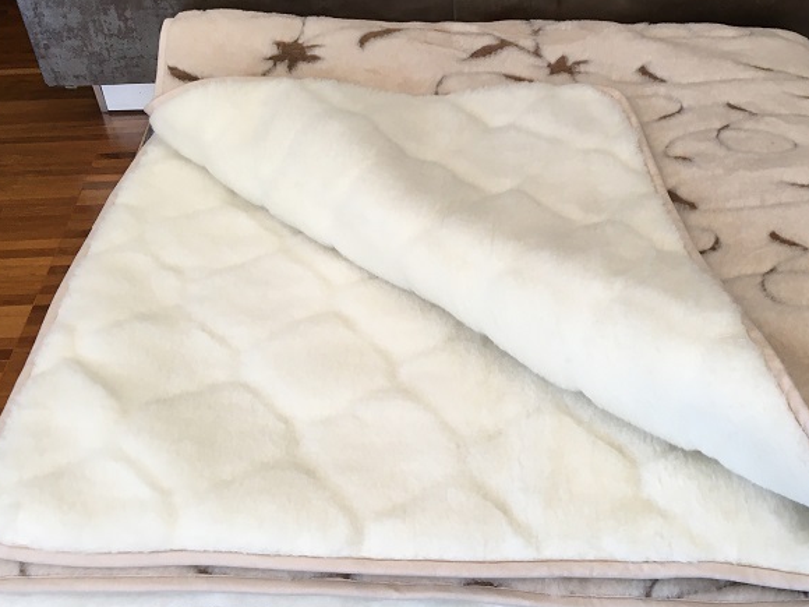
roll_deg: +0.5
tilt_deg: -40.9
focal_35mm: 40
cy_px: 294
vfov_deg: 36.0
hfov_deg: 46.5
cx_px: 495
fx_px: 935
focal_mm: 4.15
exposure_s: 1/33
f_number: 2.2
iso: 40
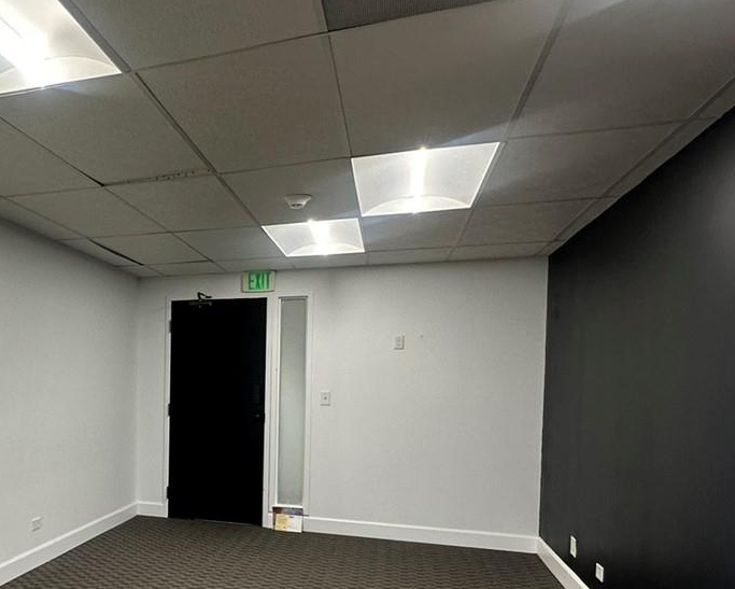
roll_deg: -0.8
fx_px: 696
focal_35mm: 32
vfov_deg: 44.9
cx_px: 87
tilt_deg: -1.7
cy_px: 409
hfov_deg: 50.1
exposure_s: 1/120
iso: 160
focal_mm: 2.22
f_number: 2.2
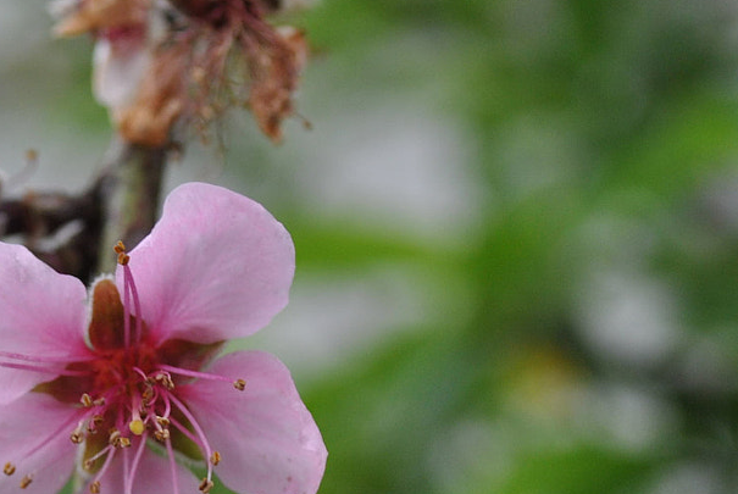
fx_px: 2607
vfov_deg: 10.8
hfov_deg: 15.9
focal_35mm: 127
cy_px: 410
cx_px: 83
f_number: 4.8
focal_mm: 32
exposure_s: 1/60
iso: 200
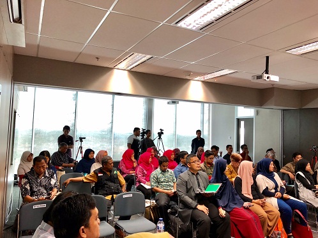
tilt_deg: +2.8
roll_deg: -1.3
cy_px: 119
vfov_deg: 49.7
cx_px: 159
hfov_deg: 63.5
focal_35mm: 28
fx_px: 257
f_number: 1.8
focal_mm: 4
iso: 40
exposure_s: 1/17
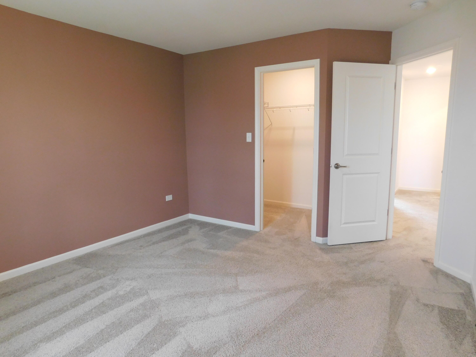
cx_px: 238
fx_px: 316
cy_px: 178
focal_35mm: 23
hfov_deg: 73.9
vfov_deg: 58.9
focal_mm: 4
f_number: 3
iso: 320
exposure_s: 1/30
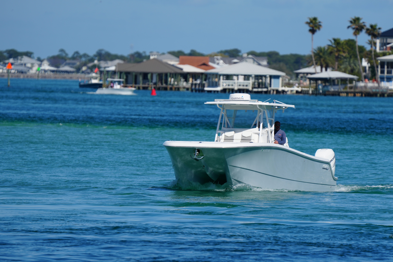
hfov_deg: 3.1
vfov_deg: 2.1
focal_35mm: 669
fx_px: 7303
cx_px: 215
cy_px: 137
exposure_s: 1/640
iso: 100
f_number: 8
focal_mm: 600
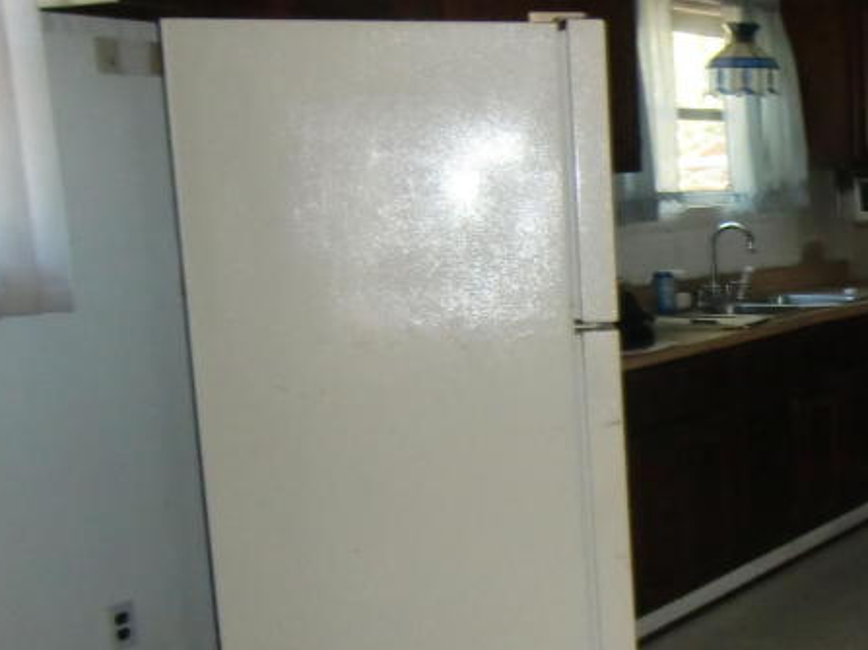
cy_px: 404
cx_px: 969
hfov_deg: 30.9
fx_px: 1379
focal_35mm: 55
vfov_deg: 26.5
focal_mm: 4.3
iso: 400
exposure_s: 1/60
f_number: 3.2
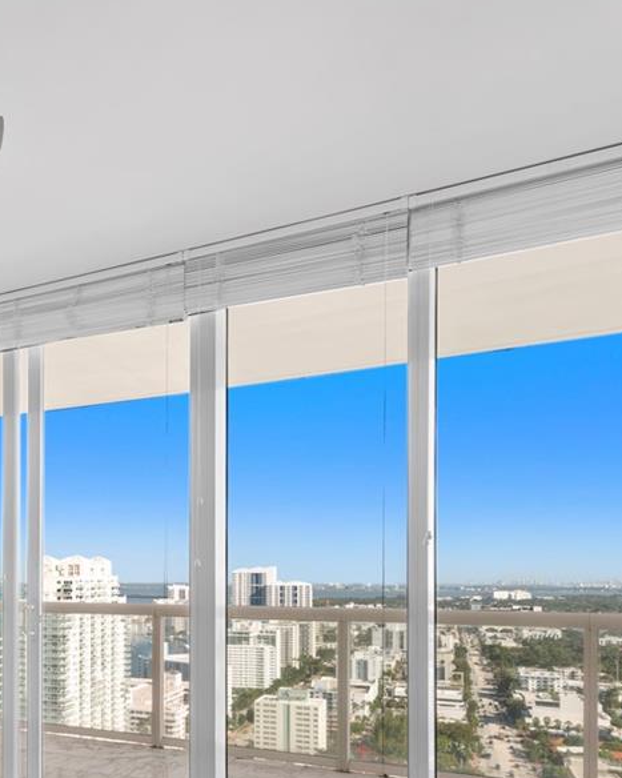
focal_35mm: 36
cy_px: 610
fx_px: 829
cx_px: -83
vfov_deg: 47.8
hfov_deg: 34.7
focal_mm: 14
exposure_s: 1/200
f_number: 8
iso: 100
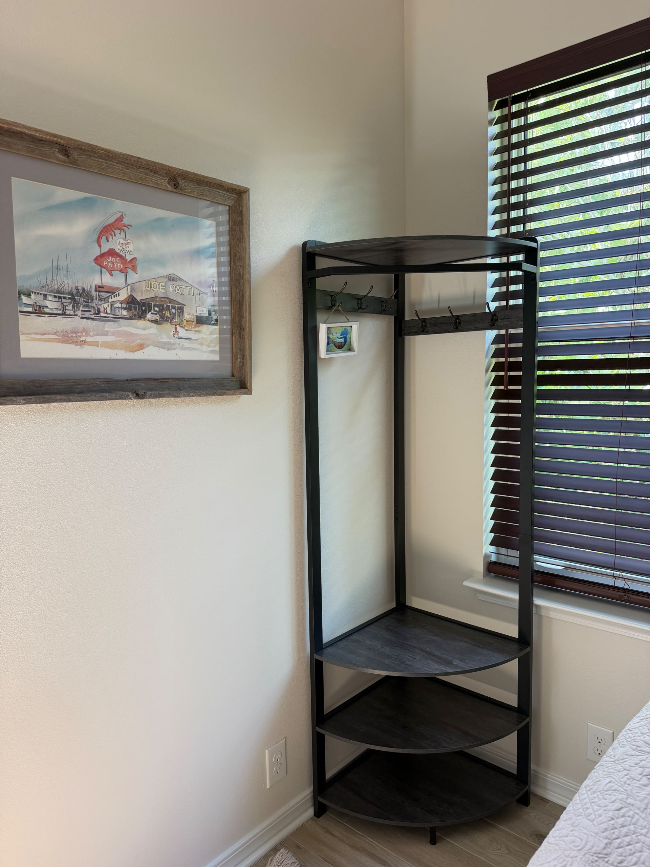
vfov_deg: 71.6
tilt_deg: -6.7
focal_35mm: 24
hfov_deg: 56.8
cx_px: 325
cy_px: 434
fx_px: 601
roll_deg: +1.3
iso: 200
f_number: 1.78
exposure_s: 1/121
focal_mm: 6.76
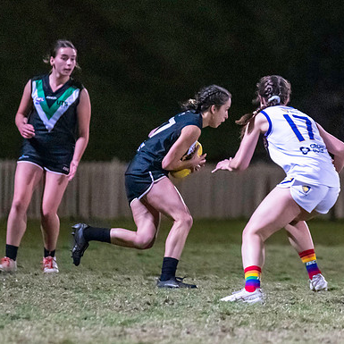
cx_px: 263
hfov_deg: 2.3
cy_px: 134
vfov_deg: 2.3
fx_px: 8399
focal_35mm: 747
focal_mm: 300
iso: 10000
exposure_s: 1/1000
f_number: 2.8
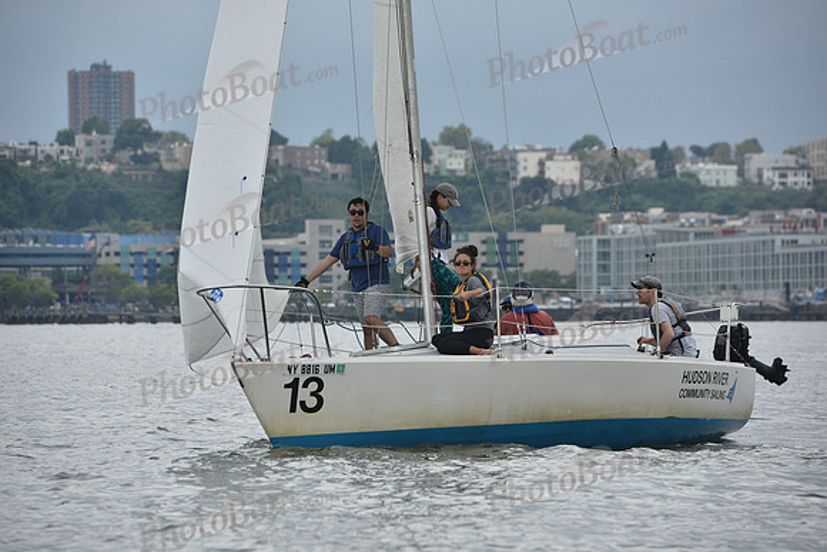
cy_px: 276
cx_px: 414
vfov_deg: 6.9
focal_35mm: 200
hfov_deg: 10.3
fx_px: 4595
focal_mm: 200
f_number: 6.3
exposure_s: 1/1250
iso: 320
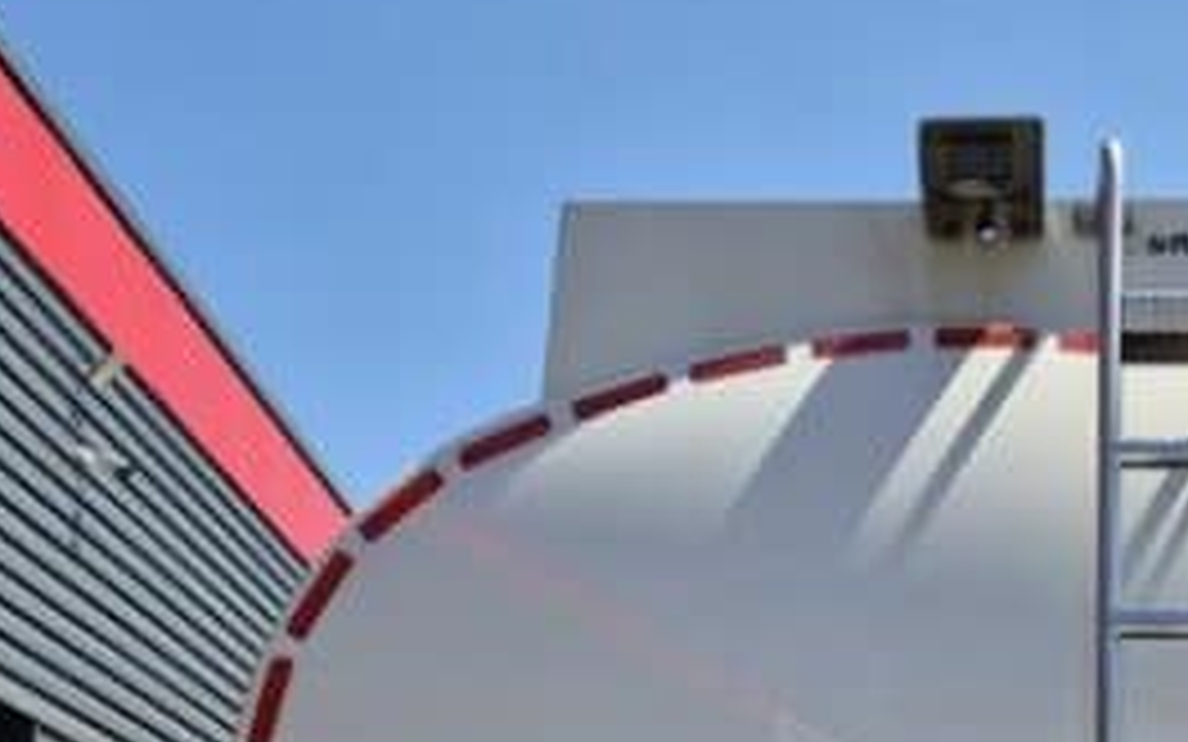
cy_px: 1156
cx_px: 976
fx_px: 2299
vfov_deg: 16.5
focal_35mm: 71
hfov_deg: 28.3
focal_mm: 5.4
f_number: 1.8
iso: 25
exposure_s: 1/1664
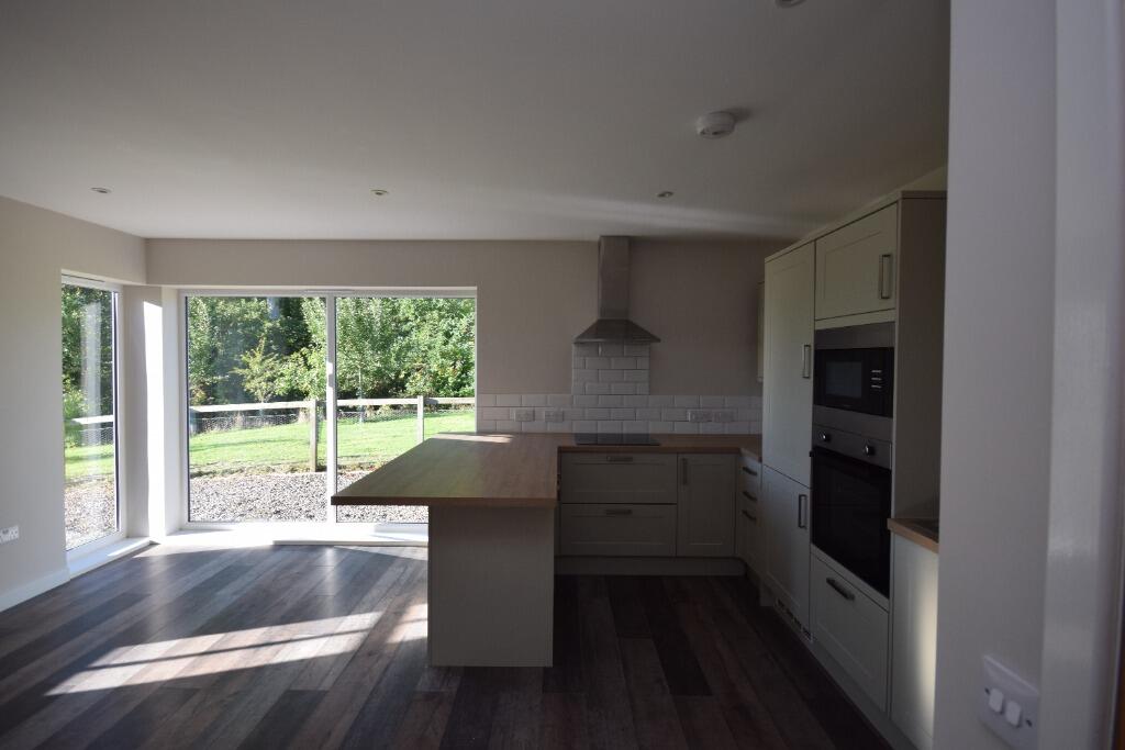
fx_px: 516
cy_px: 375
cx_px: 562
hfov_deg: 95.0
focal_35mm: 16
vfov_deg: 72.1
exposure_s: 1/200
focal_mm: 11
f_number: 7.1
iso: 400
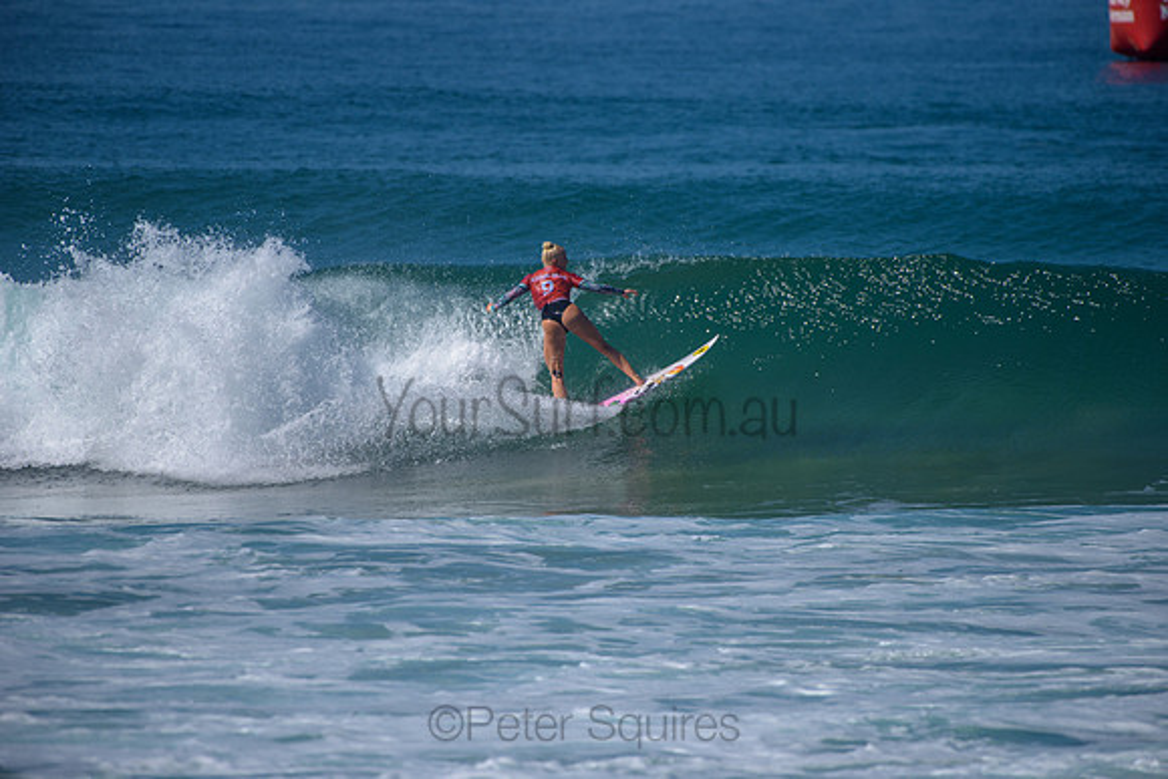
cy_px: 390
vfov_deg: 2.8
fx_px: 16225
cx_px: 584
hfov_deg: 4.1
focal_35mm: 500
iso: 110
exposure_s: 1/2000
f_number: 5.6
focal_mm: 500
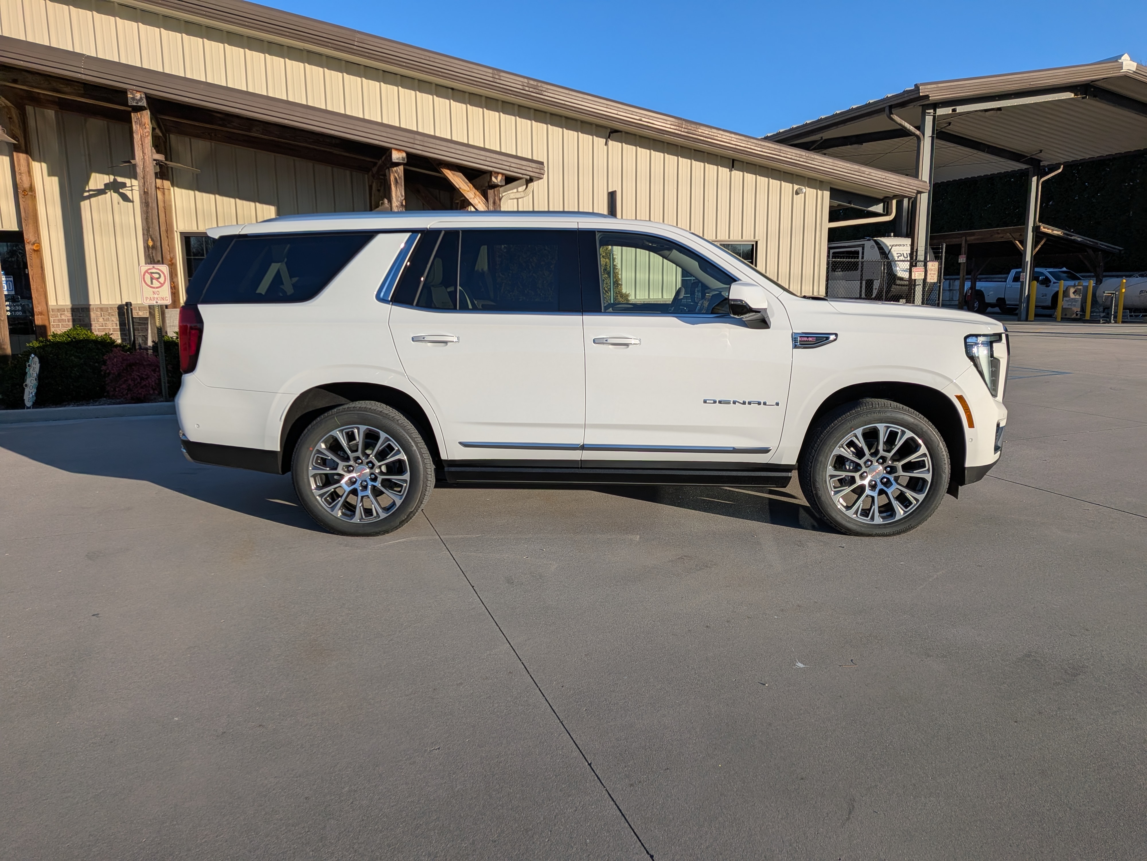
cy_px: 430
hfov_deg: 71.6
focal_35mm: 24
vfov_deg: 56.8
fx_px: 795
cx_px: 574
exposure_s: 1/2262
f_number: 1.7
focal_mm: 4.53
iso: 30
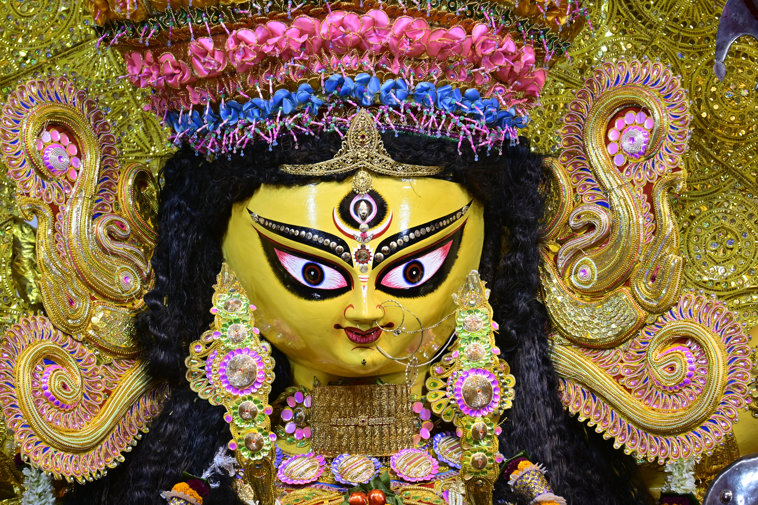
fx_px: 7895
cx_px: 379
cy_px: 252
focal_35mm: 375
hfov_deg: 5.5
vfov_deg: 3.7
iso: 400
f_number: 6.3
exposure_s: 1/80
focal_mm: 250
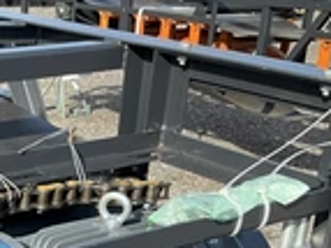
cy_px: 287
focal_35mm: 81
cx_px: -56
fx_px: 774
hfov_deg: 22.4
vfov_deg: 17.4
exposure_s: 1/469
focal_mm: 3
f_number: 1.8
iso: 25
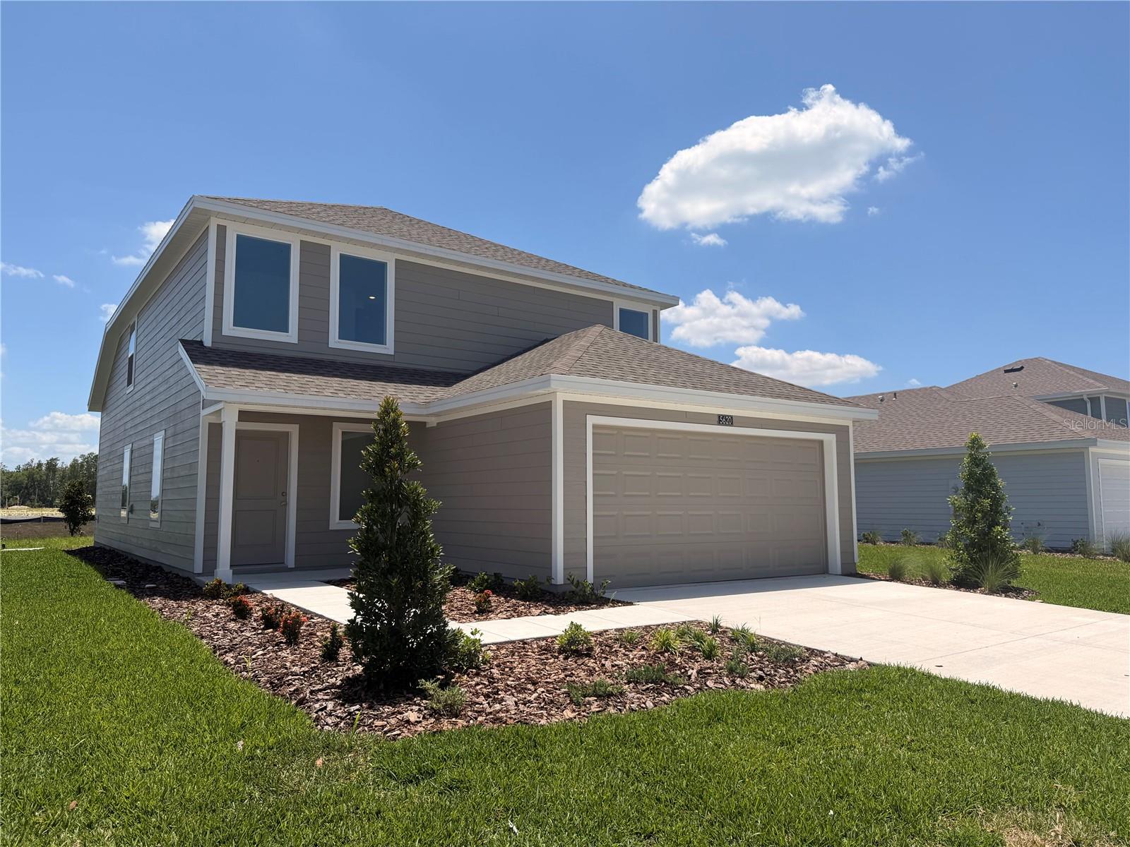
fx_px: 783
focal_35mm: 24
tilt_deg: +5.9
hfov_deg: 71.6
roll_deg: +0.4
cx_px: 565
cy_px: 424
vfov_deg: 56.8
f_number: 1.78
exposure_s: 1/6173
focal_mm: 6.76
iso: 80
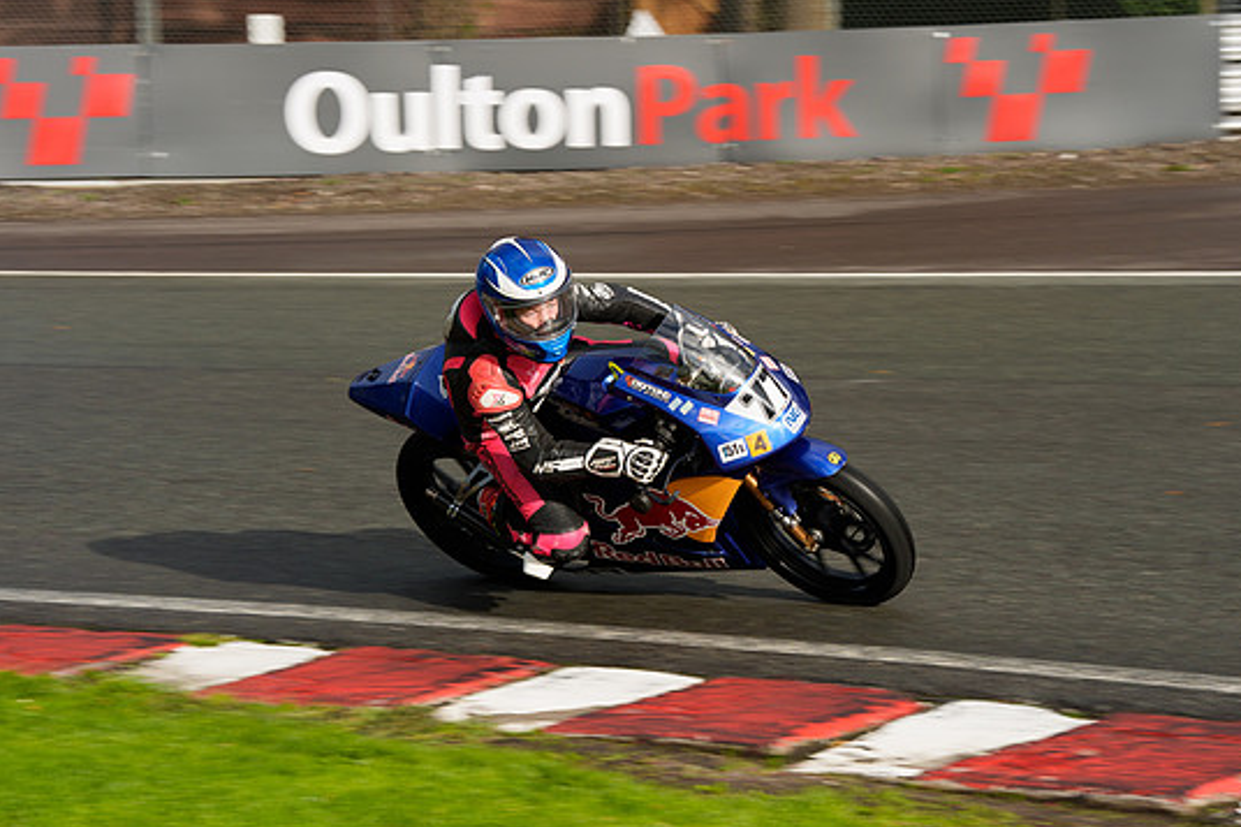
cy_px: 416
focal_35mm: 118
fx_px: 4066
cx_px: 651
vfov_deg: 11.6
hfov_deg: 17.4
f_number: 10
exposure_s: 1/320
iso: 250
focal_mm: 109
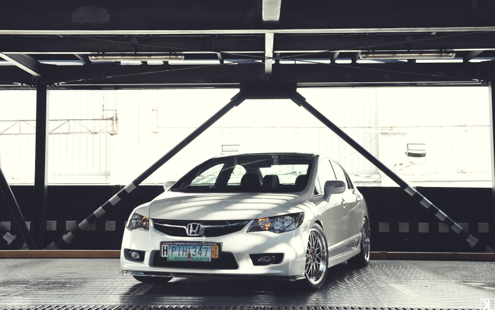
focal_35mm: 34
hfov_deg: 56.7
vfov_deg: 37.3
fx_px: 459
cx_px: 248
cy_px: 150
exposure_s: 1/100
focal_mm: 22
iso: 250
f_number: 3.8
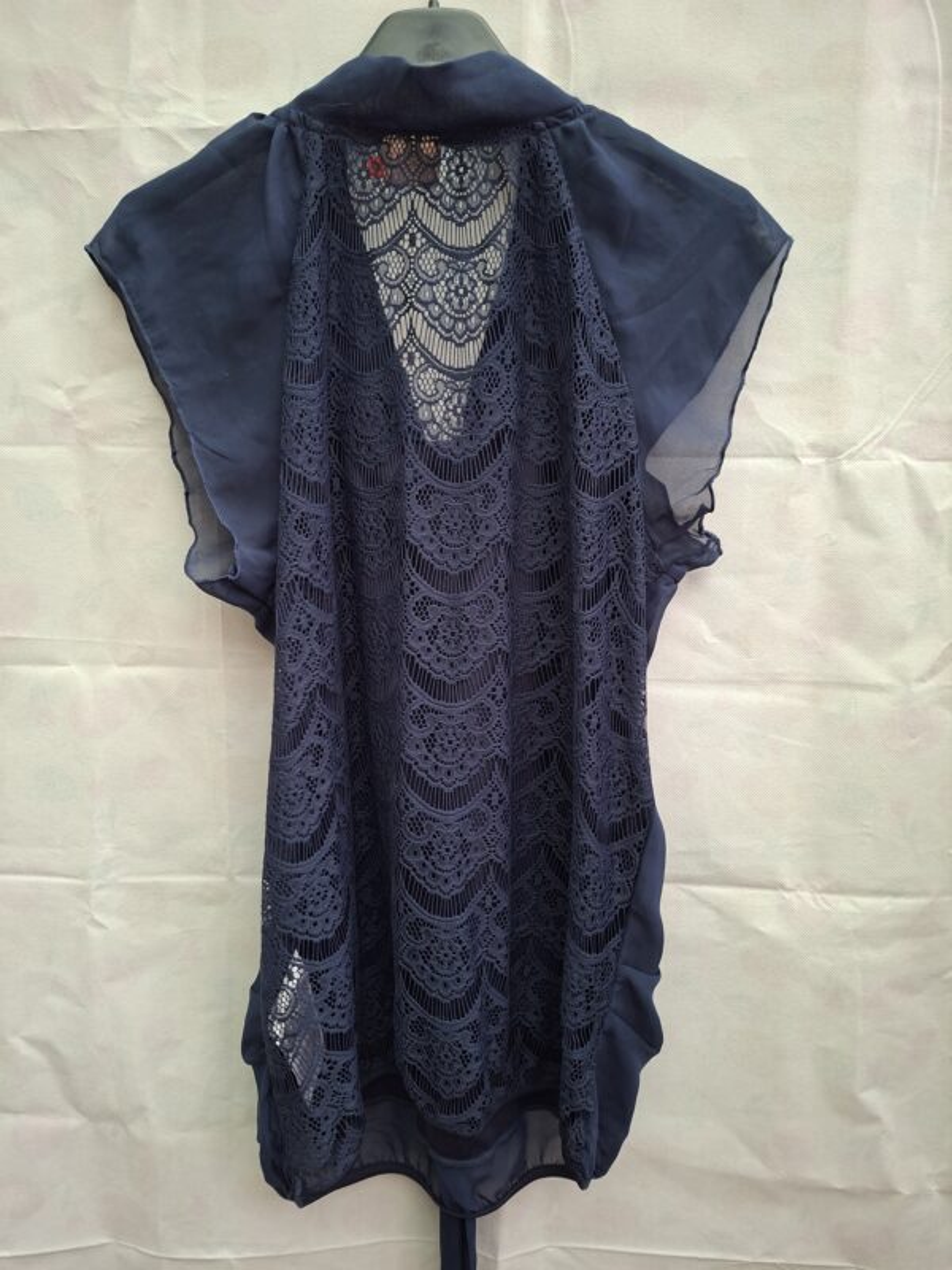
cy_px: 635
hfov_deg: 58.9
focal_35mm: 23
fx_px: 843
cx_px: 476
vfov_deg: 73.9
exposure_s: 1/50
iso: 320
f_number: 1.8
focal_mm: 5.54
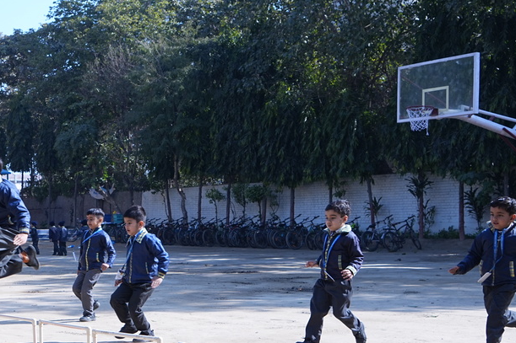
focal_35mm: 63
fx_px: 903
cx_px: 97
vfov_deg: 21.3
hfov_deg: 31.0
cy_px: 273
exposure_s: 1/500
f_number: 6.3
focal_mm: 35
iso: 250
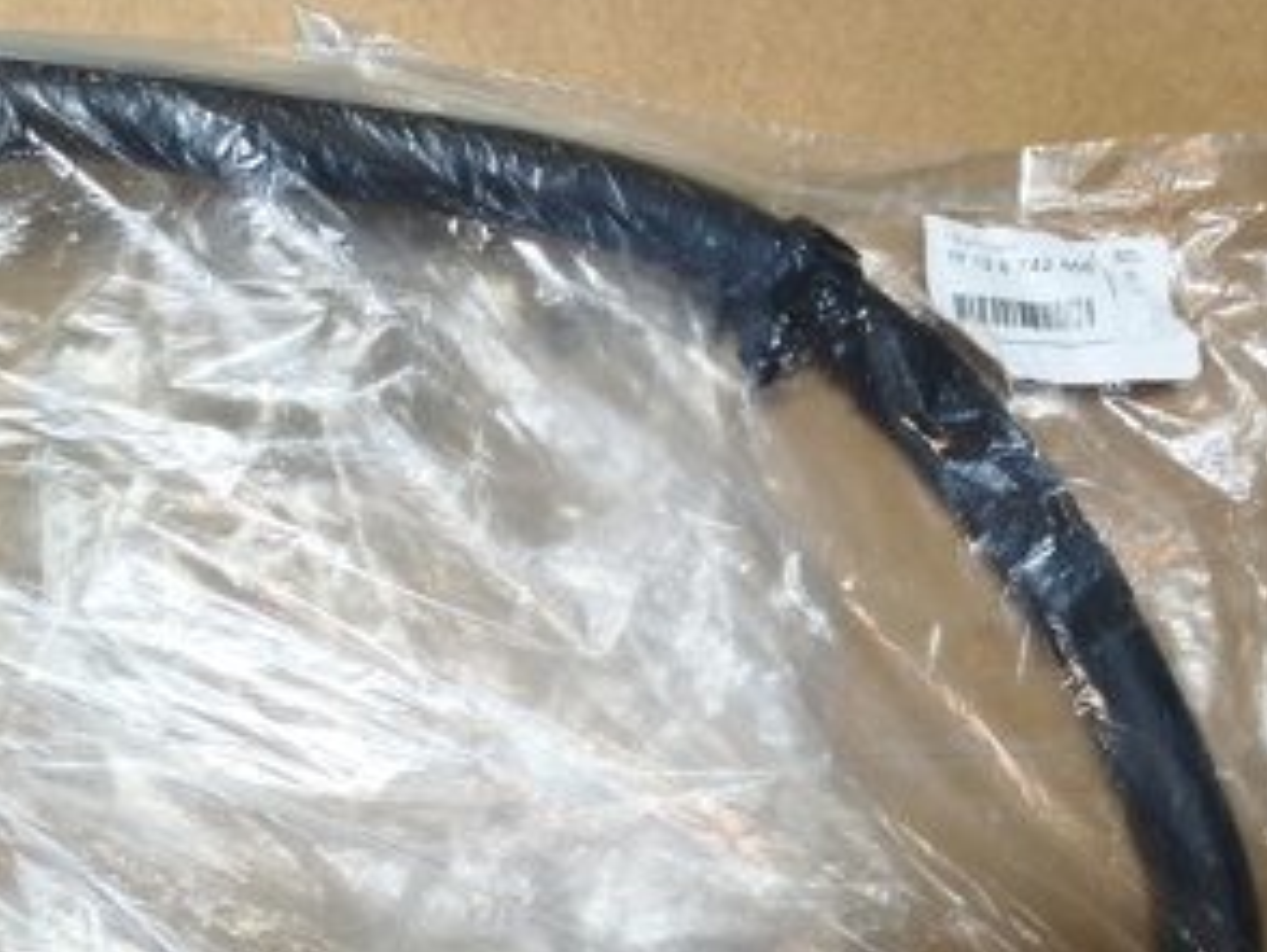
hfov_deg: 37.9
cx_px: 465
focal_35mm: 50
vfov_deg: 28.6
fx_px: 1832
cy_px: 754
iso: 400
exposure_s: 1/100
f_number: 1.7
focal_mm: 5.35
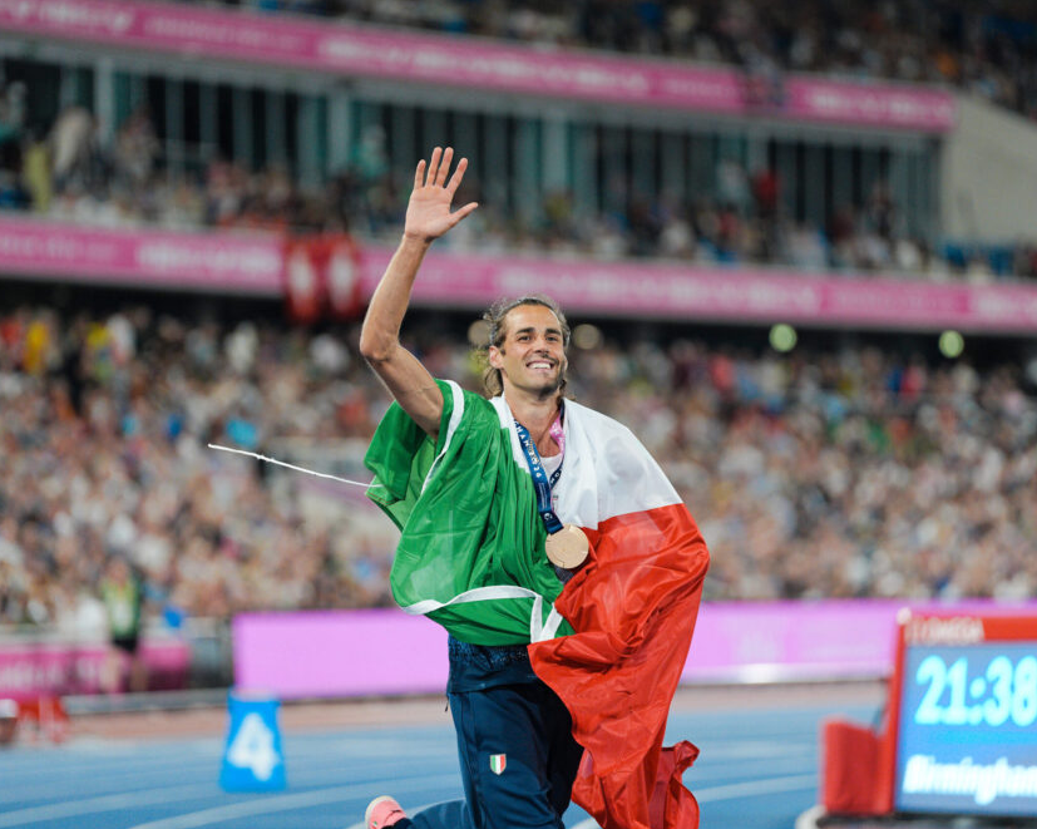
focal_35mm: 227
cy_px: 416
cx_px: 532
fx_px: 6964
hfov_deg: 8.5
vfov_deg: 6.8
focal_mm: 200
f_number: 2.8
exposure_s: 1/1000
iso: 1600
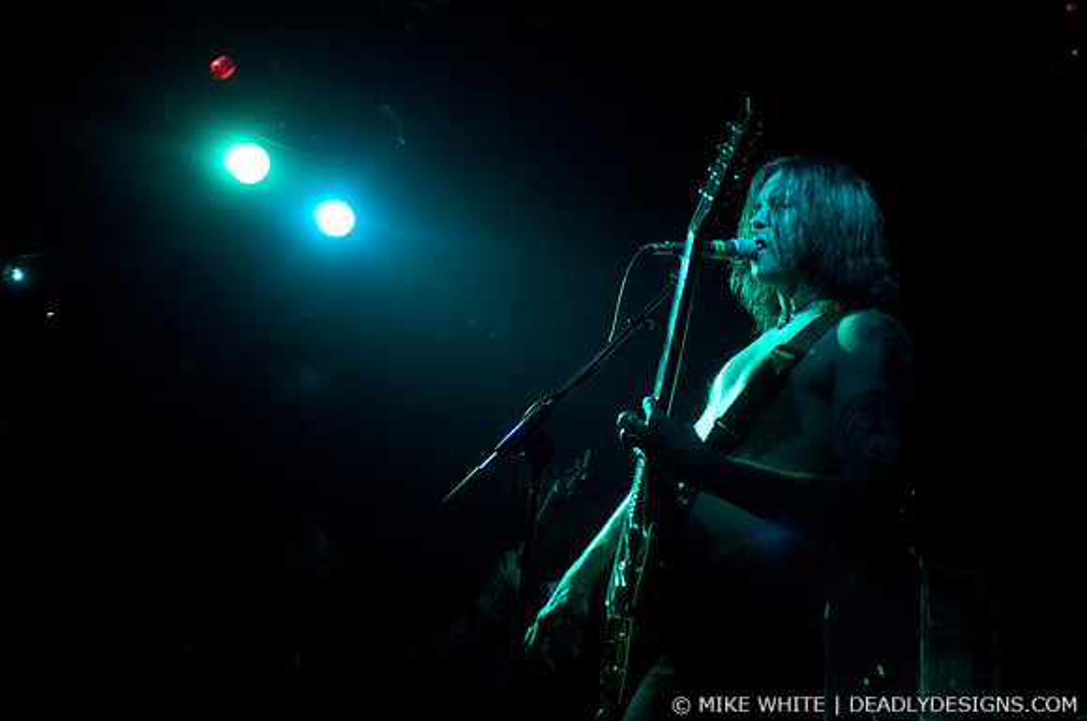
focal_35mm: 30
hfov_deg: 62.0
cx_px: 544
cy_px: 360
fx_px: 905
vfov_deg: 43.5
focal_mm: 20
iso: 1600
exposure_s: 1/100
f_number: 2.8
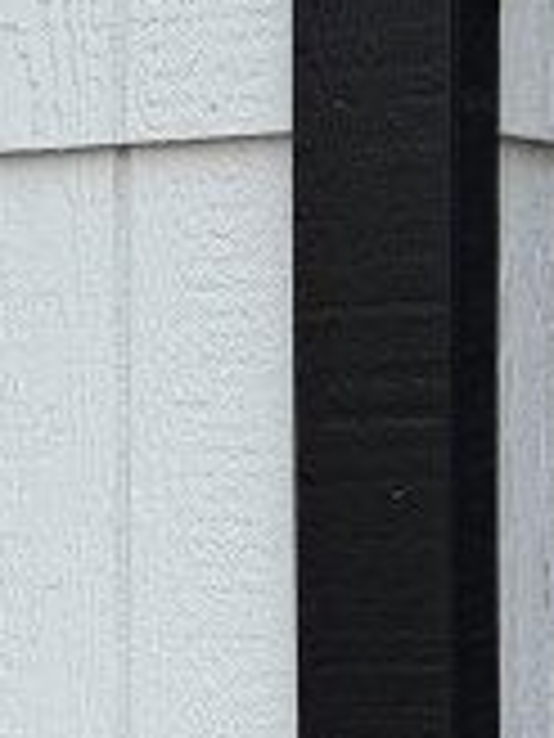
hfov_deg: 9.4
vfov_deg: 13.1
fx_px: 3201
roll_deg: +1.2
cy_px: 554
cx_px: -441
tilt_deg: -2.8
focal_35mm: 150
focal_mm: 6.76
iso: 80
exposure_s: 1/3953
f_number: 1.78
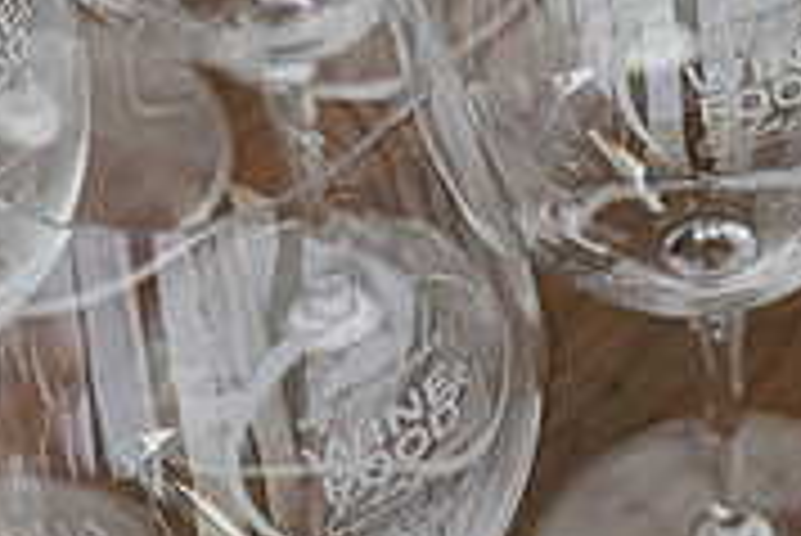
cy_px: 245
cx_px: 909
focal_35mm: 153
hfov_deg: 13.1
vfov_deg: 9.0
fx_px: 3407
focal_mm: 47
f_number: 5.6
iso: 2500
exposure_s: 1/250
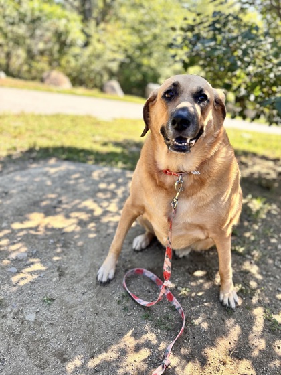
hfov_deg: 53.1
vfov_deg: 67.3
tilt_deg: -28.0
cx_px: 140
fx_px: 281
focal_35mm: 26
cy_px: 188
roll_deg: -10.0
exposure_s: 1/439
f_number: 1.6
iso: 50
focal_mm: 5.96
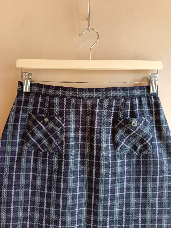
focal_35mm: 24
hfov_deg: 56.8
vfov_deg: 71.6
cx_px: 86
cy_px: 114
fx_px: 158
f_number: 1.75
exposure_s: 1/24
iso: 1291
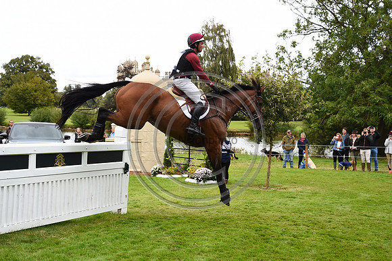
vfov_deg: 26.0
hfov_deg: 38.2
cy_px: 130
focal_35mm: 52
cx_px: 196
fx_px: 566
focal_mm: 52
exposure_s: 1/1250
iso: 1250
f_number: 5.6
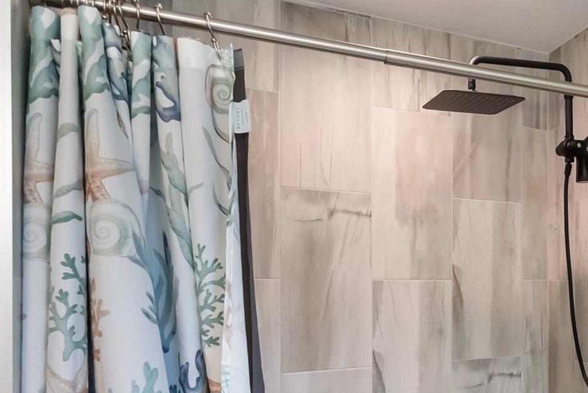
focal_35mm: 31
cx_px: 469
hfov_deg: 56.0
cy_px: 309
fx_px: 506
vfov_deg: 40.8
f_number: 8
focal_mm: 12
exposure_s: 1/125
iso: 3200
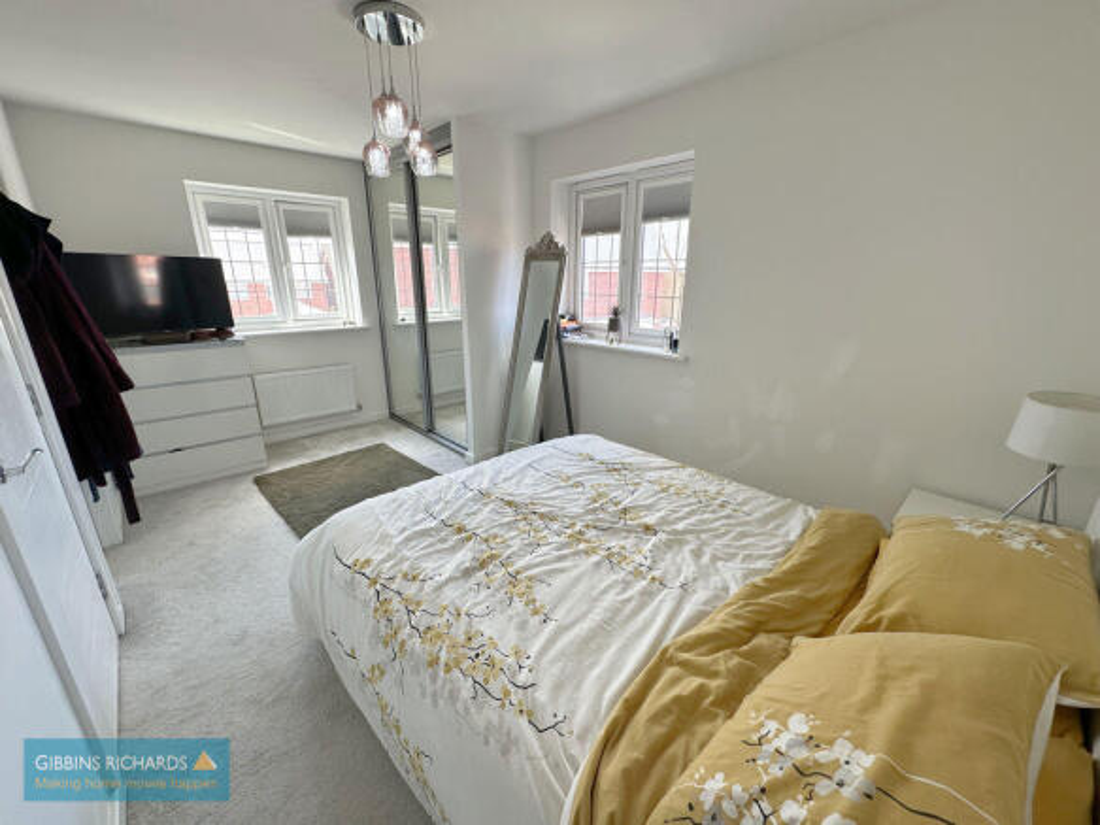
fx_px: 445
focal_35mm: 14
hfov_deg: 102.1
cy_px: 412
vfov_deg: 85.7
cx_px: 550
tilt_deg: -17.2
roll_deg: -0.4
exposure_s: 1/99
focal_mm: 2.22
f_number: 2.2
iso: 64
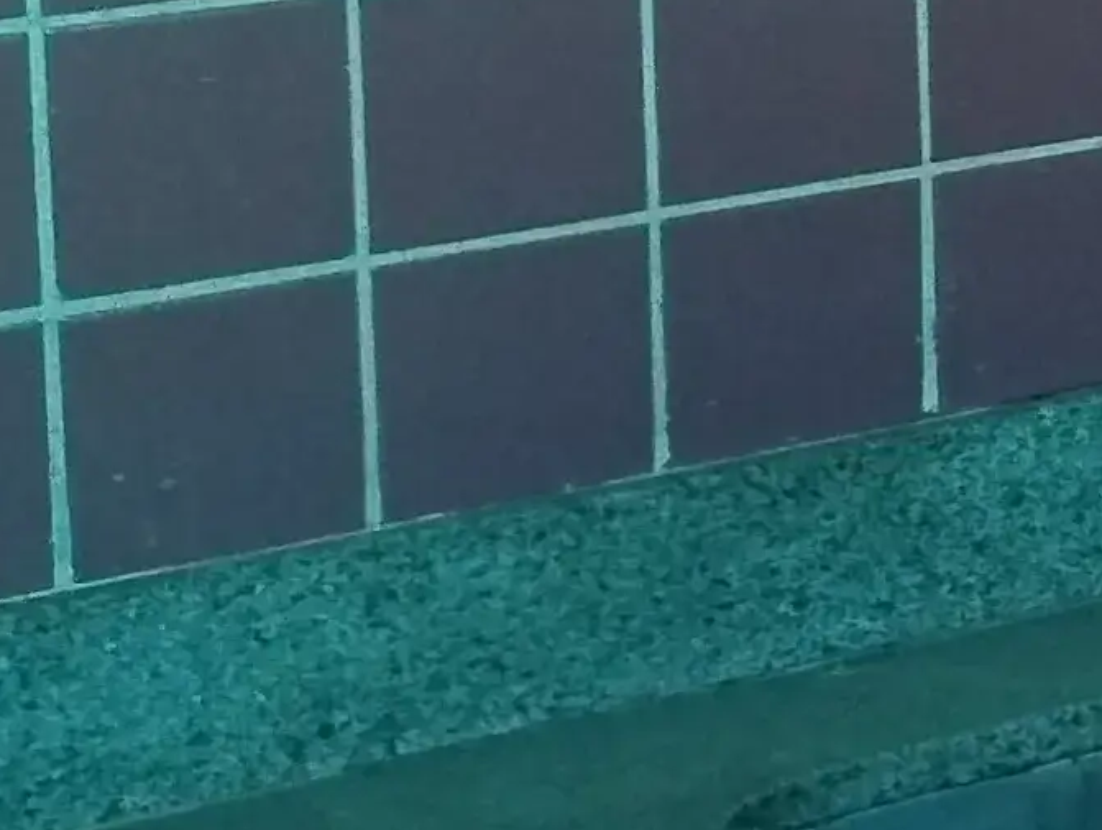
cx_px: 2661
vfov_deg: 9.8
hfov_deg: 11.2
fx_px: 4654
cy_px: -482
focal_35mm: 146
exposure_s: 1/40
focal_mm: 5.56
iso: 869
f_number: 1.8
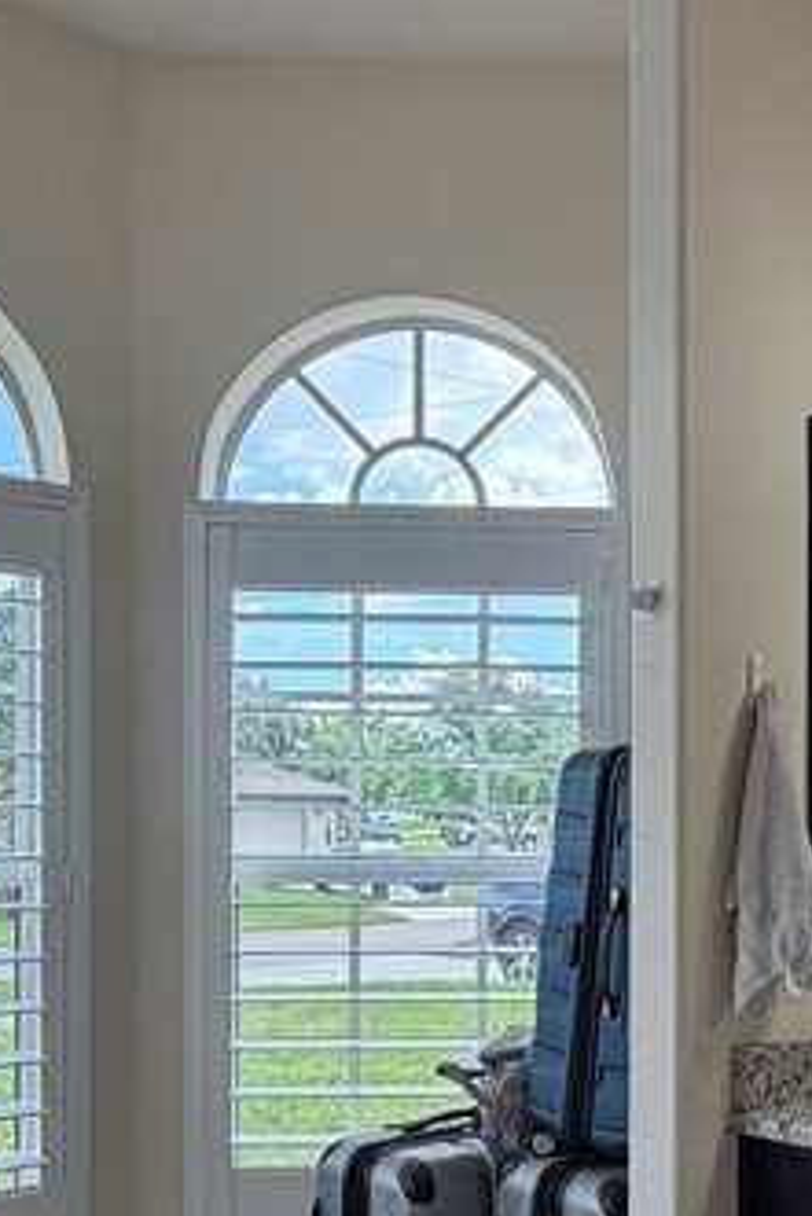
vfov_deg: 43.0
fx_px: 1521
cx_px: 713
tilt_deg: -0.4
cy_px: 816
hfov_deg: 28.8
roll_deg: -0.2
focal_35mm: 45
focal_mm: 2.22
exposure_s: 1/120
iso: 64
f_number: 2.2
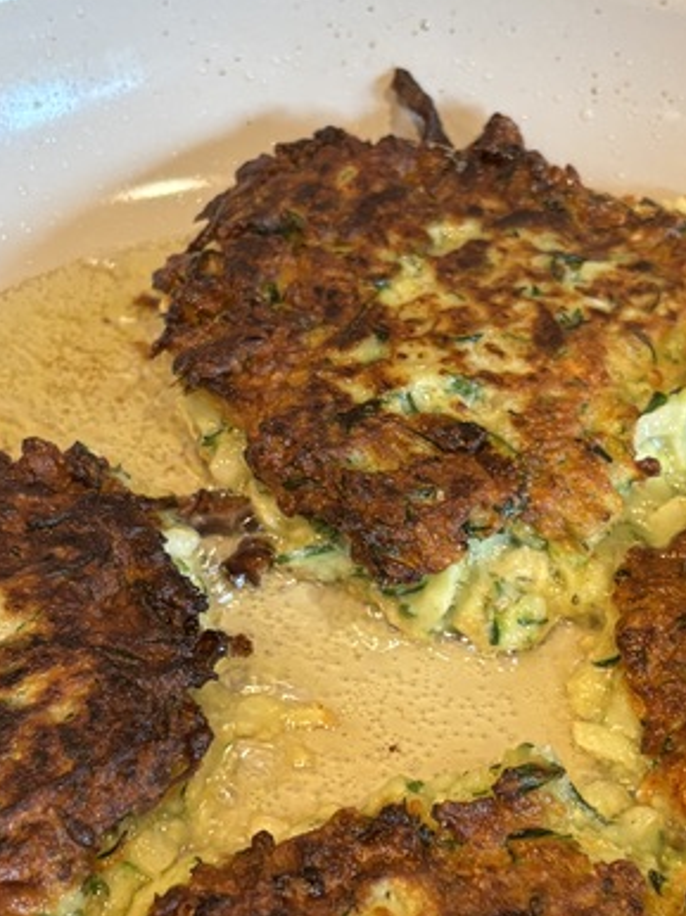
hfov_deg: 21.3
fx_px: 1825
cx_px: 399
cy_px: 608
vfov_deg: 28.0
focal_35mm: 69
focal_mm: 5.96
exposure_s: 1/60
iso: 200
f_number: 1.6
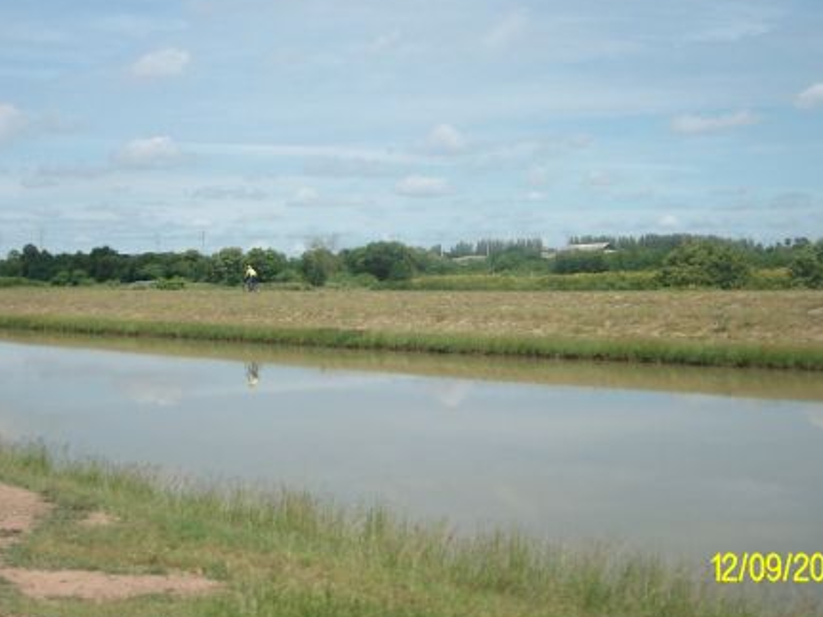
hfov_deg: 36.8
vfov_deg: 27.9
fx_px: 1236
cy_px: 216
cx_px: 365
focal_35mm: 52
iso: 80
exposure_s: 1/282
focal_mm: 5.8
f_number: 7.2
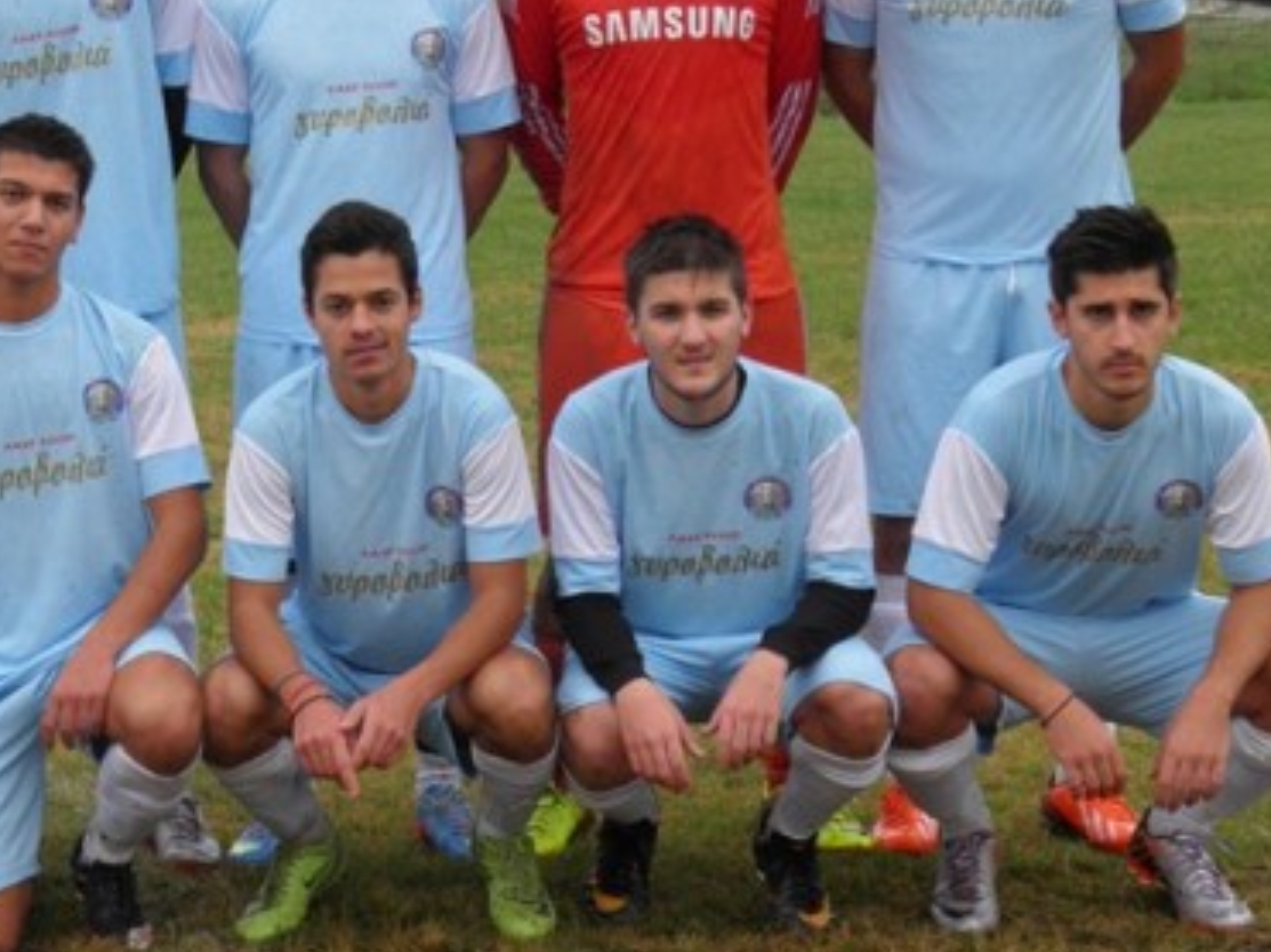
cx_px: 230
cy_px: 231
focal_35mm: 130
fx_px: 4772
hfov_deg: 15.1
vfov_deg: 11.4
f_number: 4.9
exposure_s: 1/80
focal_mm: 13.2
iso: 50
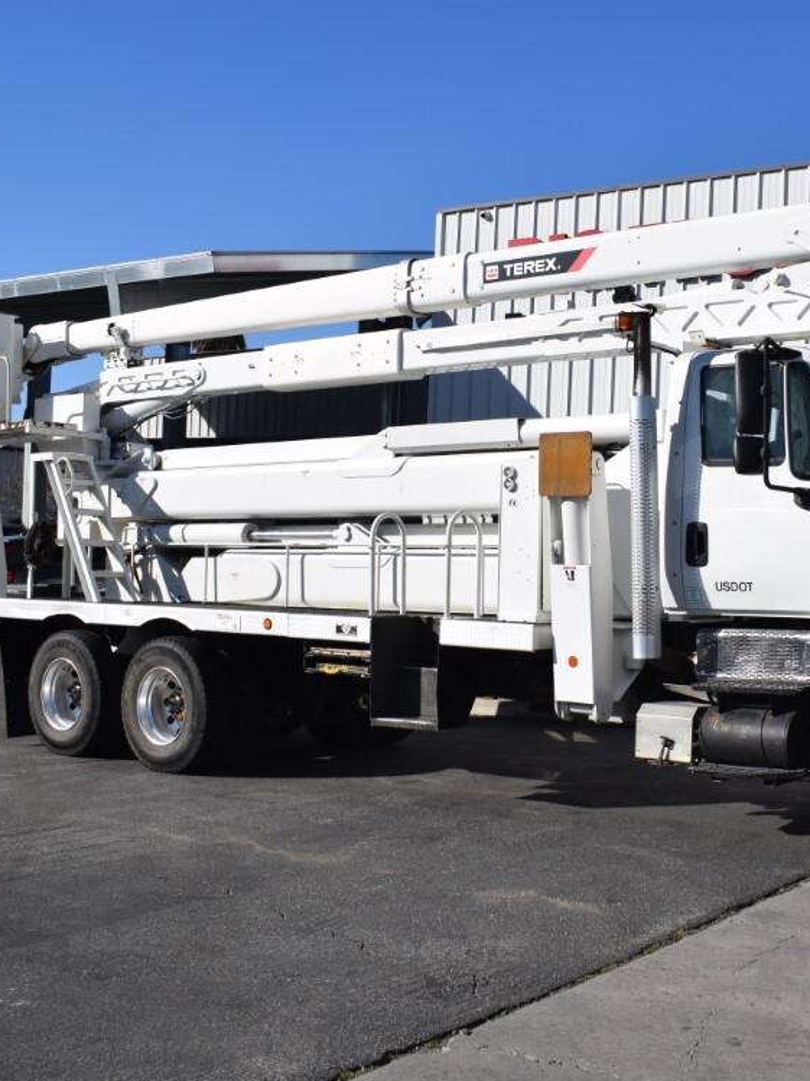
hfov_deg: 35.4
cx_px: 582
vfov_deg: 46.8
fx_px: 1248
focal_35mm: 40
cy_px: 546
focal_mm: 18
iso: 200
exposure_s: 1/500
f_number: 11
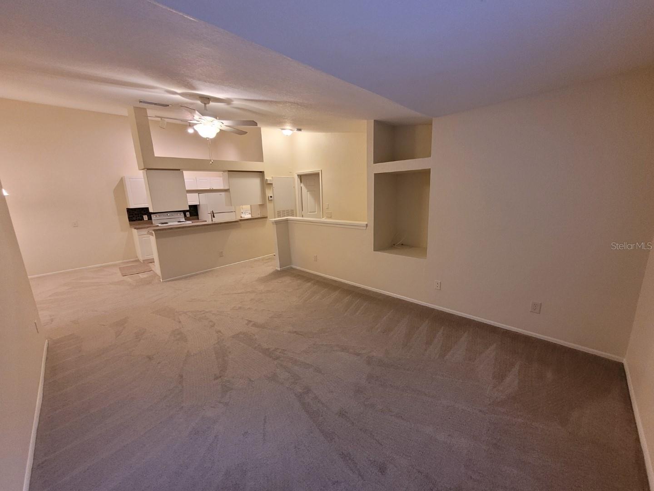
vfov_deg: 89.9
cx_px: 327
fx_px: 246
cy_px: 246
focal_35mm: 13
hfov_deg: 106.2
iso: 320
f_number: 2.2
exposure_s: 1/40
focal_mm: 1.74
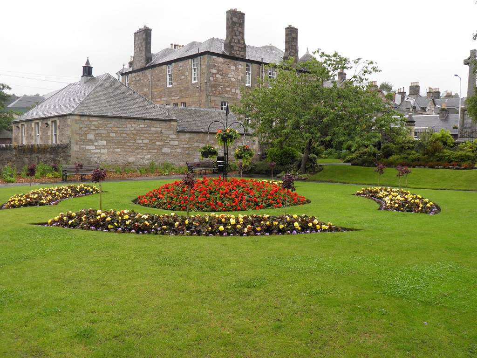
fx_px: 413
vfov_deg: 46.8
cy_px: 179
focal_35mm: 30
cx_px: 238
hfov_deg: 60.0
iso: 50
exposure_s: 1/60
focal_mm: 5.5
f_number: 3.7
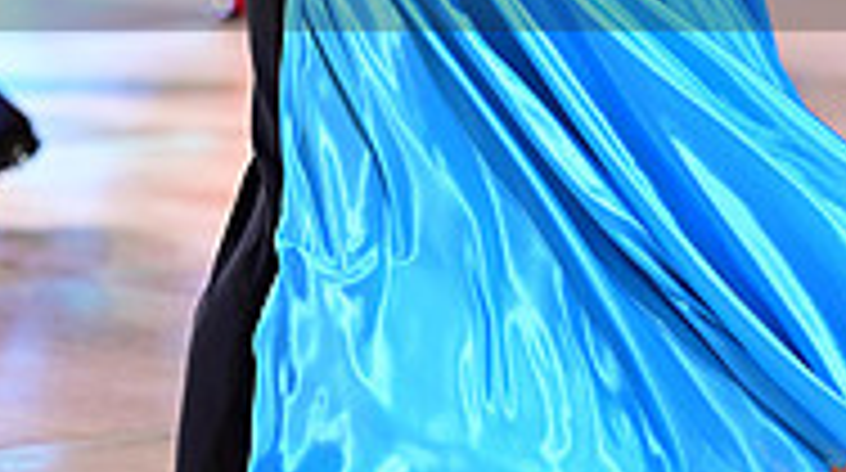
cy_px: -117
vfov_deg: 2.9
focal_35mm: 421
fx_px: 9428
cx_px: 418
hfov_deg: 5.1
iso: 1600
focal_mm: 130
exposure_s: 1/400
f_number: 2.8
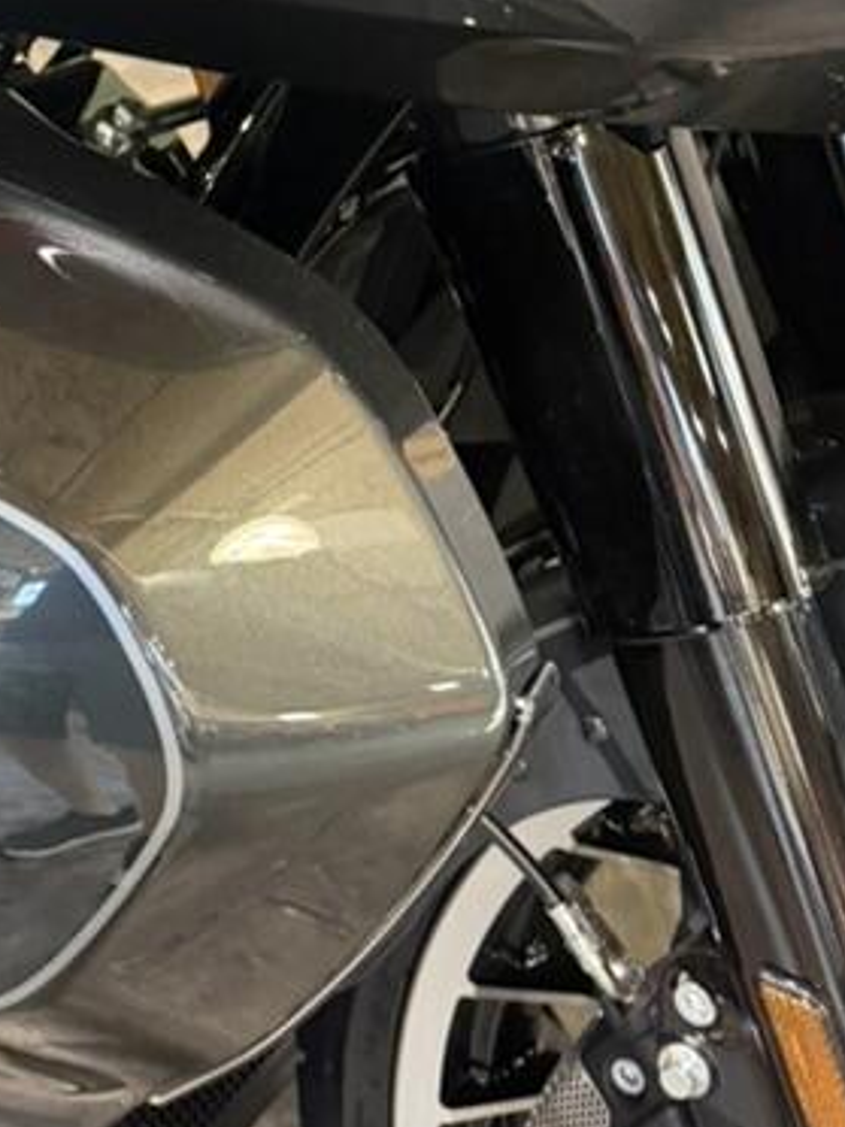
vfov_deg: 27.2
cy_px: -85
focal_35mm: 66
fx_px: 2148
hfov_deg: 20.9
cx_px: -145
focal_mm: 6.76
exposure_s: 1/60
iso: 500
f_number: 1.78
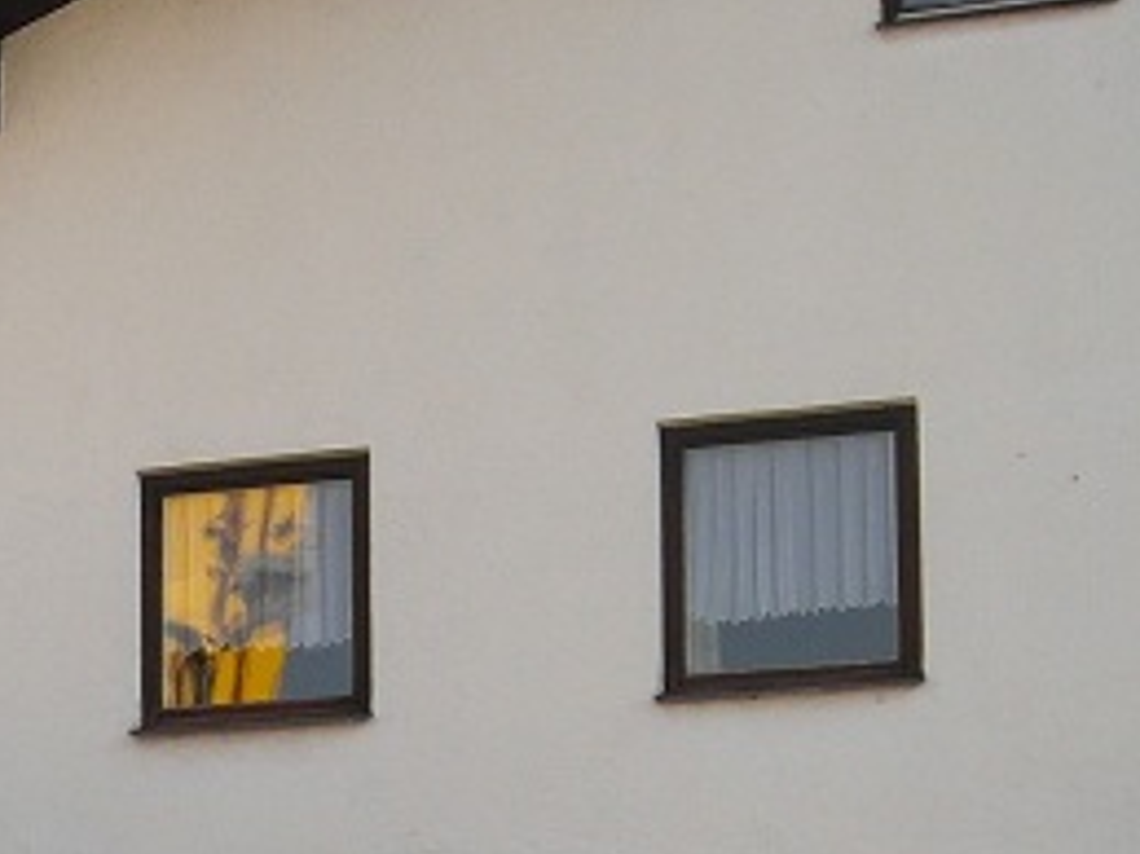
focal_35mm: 108
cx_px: -123
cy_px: 1158
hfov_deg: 17.6
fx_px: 3555
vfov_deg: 13.2
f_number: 4.9
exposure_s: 1/350
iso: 160
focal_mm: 6.5
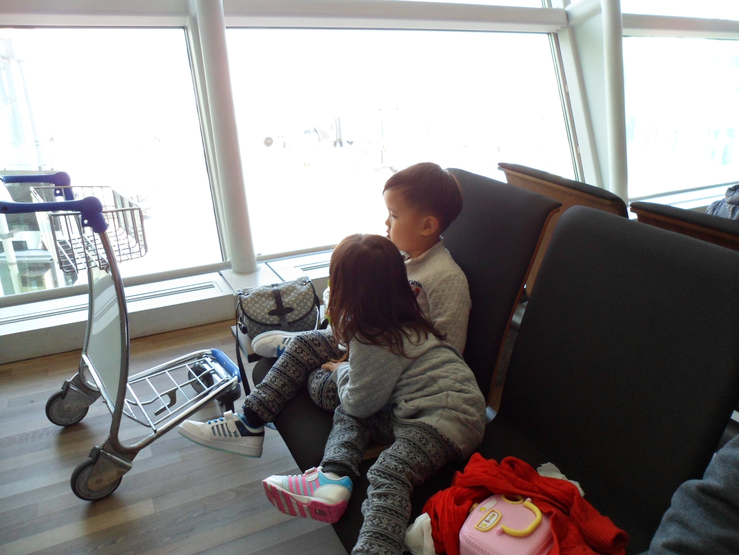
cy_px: 278
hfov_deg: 67.3
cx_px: 370
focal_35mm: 26
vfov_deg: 53.1
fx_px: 555
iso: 160
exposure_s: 1/45
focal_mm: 4.9
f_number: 3.3
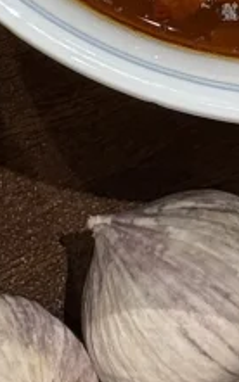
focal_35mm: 332
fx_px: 3462
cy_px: -472
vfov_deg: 6.1
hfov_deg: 3.9
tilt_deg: -62.3
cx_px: -225
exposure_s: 1/50
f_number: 1.78
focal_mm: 6.76
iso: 64
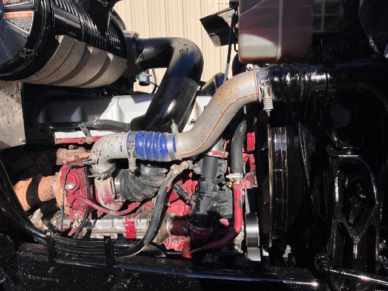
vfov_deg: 53.1
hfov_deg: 67.3
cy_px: 146
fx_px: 291
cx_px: 194
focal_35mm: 26
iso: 50
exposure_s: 1/3215
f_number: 1.6
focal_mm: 5.1
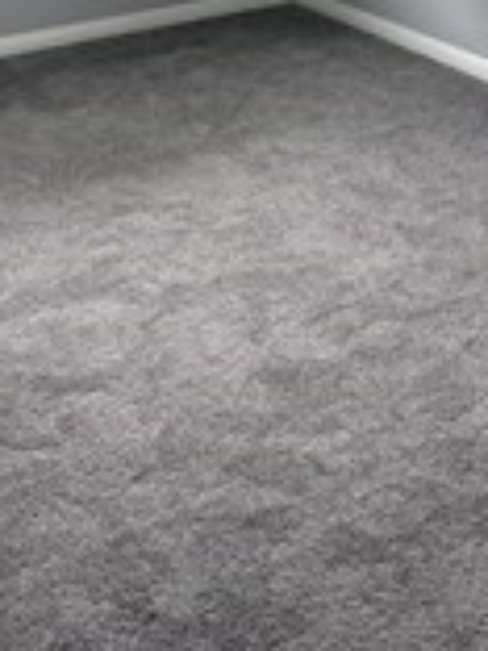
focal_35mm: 75
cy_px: -38
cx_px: 359
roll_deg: -0.5
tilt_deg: -13.9
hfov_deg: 19.5
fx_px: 1410
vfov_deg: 24.5
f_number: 1.6
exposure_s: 1/111
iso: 125
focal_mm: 5.96
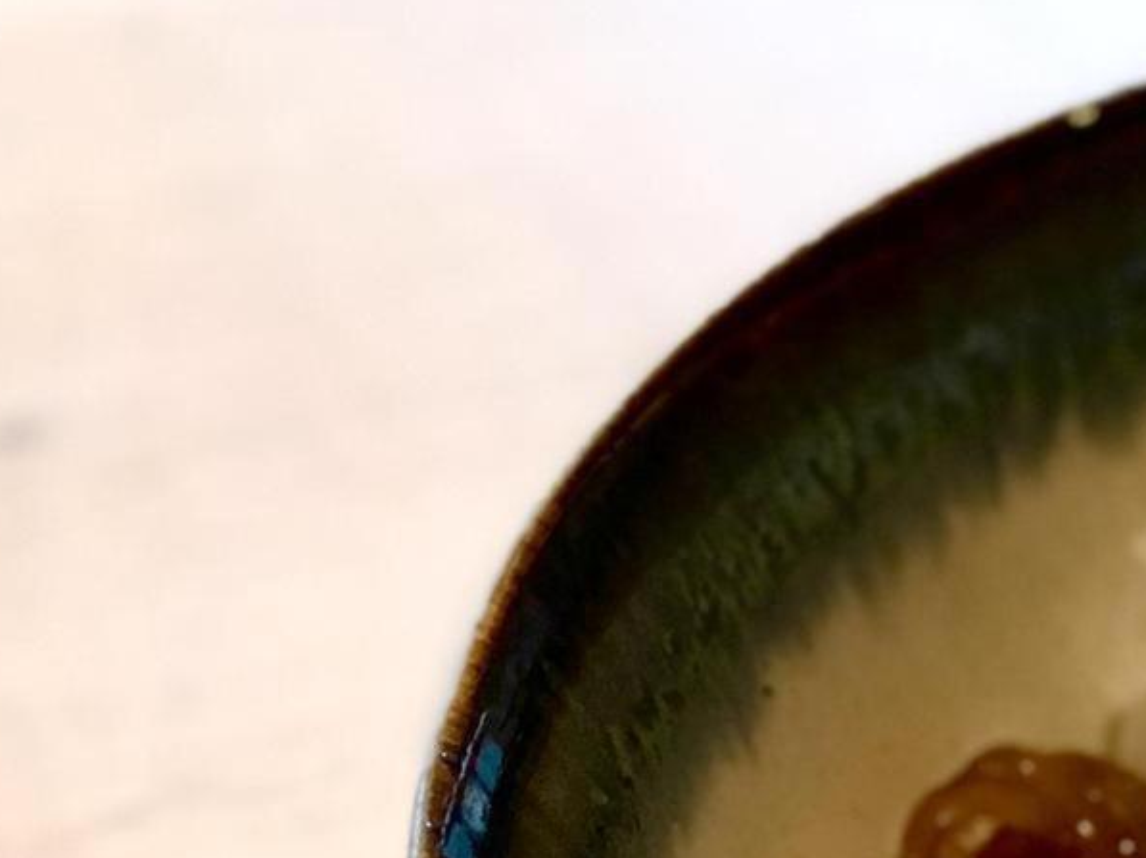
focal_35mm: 191
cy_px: 783
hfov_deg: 10.0
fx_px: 6319
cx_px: 1707
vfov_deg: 7.7
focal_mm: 6.6
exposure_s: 1/30
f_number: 2.8
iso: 50
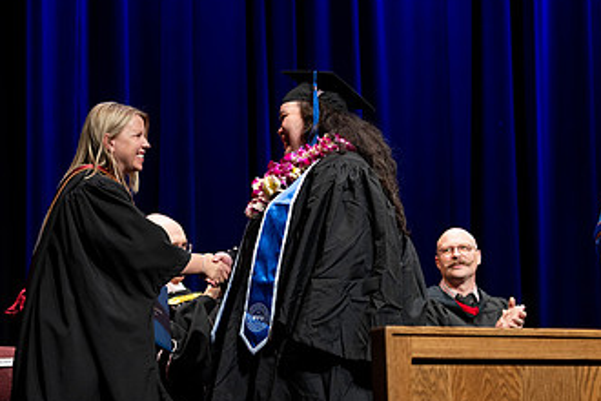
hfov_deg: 16.6
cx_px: 235
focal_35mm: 123
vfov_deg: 11.1
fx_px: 2053
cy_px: 311
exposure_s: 1/250
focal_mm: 70
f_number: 2.8
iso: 500
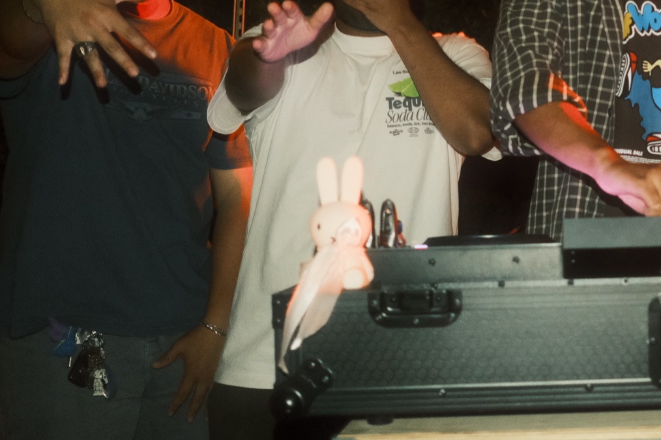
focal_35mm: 69
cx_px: 618
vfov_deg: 19.5
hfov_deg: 27.9
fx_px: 1267
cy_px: 73
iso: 6400
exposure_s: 1/60
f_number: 2
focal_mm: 23
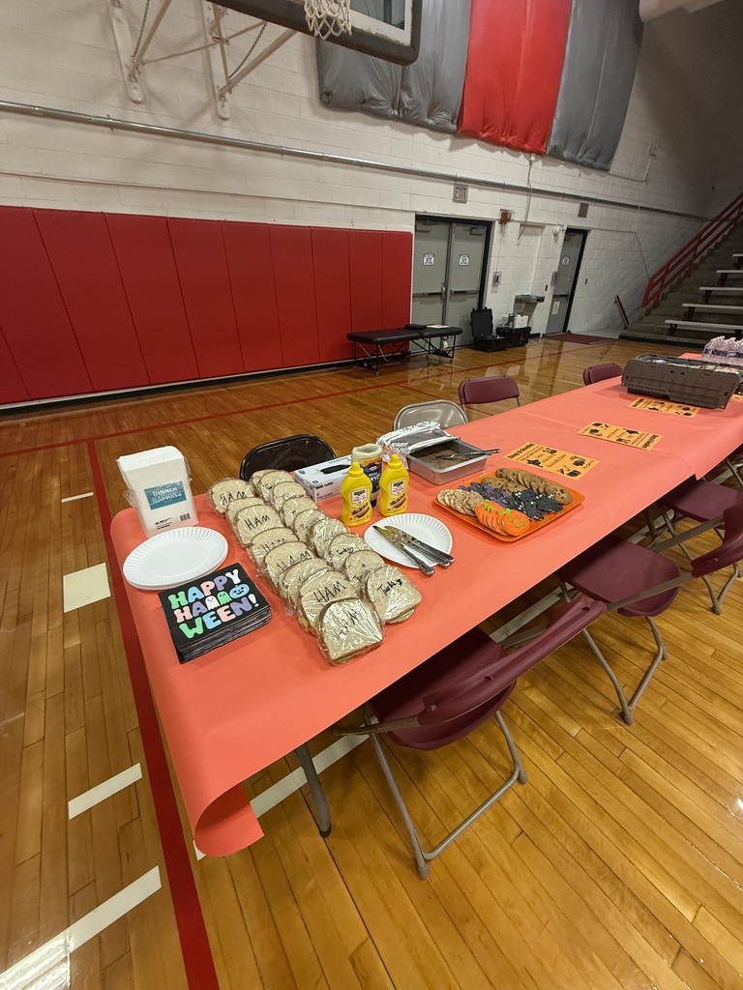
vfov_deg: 102.1
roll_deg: -0.1
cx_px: 372
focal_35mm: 14
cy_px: 495
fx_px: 401
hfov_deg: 85.7
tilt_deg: -28.9
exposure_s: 1/120
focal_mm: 2.22
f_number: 2.2
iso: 320
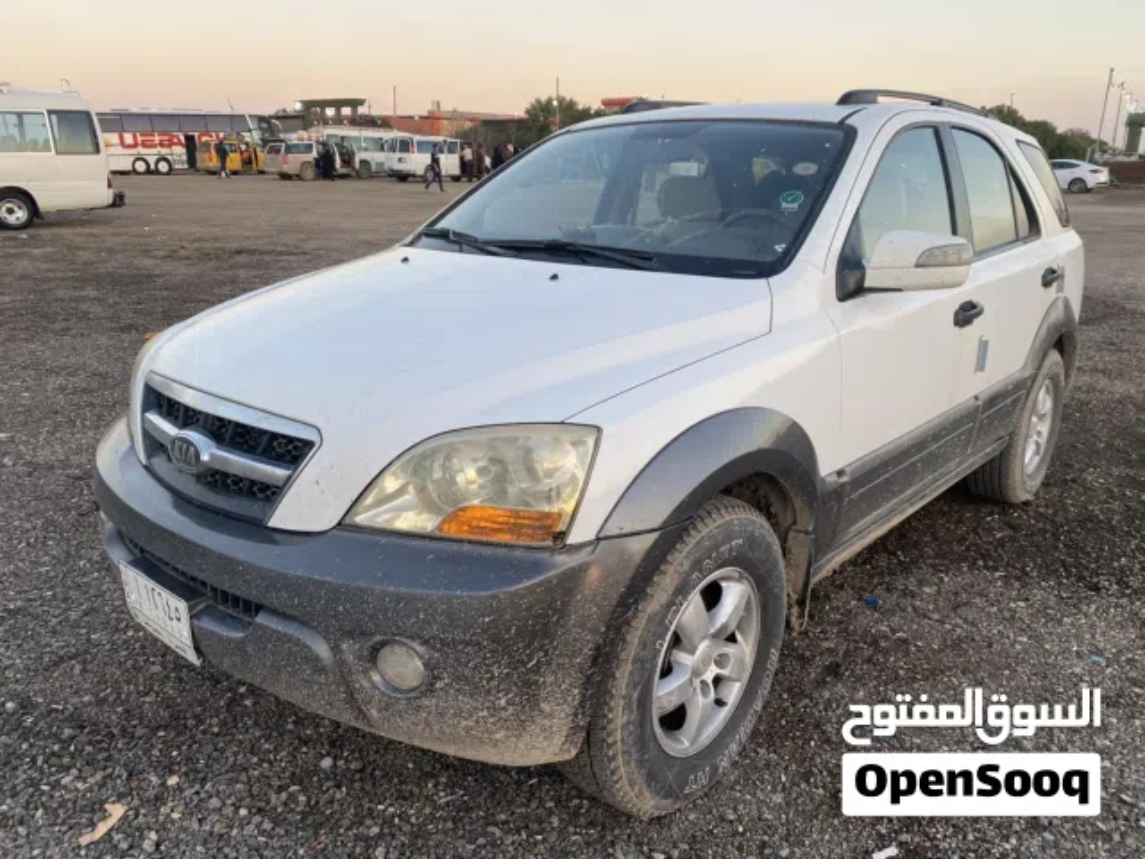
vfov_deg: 53.1
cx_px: 572
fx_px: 860
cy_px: 430
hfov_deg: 67.3
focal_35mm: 26
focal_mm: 4.25
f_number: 1.8
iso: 40
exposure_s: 1/122
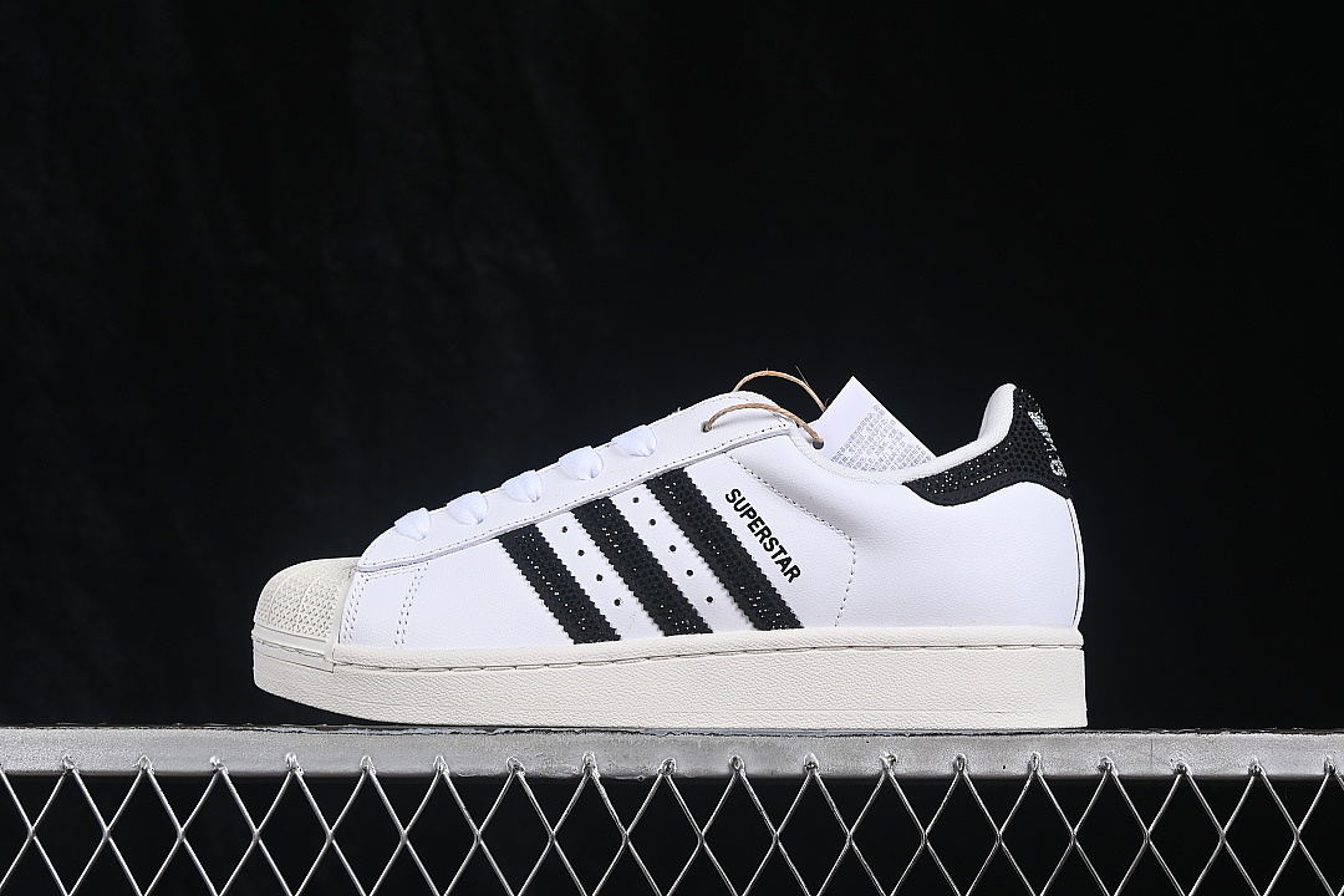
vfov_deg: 18.2
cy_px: 448
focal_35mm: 75
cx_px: 672
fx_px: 2800
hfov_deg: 27.0
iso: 160
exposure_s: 1/80
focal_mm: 50
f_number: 8
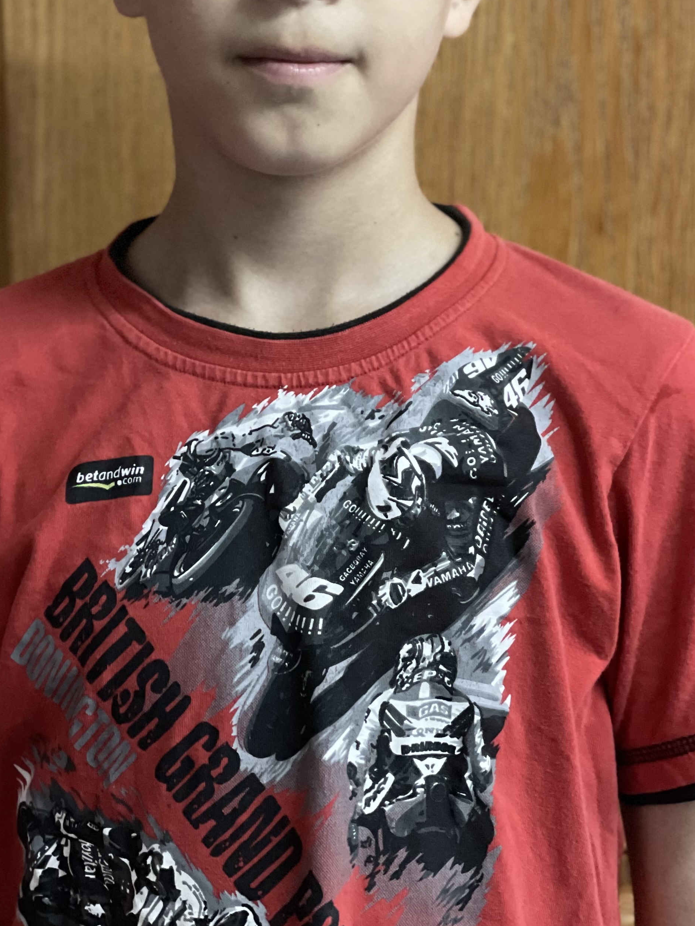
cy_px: 275
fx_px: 2249
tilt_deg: -6.4
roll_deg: +0.1
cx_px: 287
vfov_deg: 23.1
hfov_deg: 17.6
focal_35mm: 84
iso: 500
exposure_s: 1/20
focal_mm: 6
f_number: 2
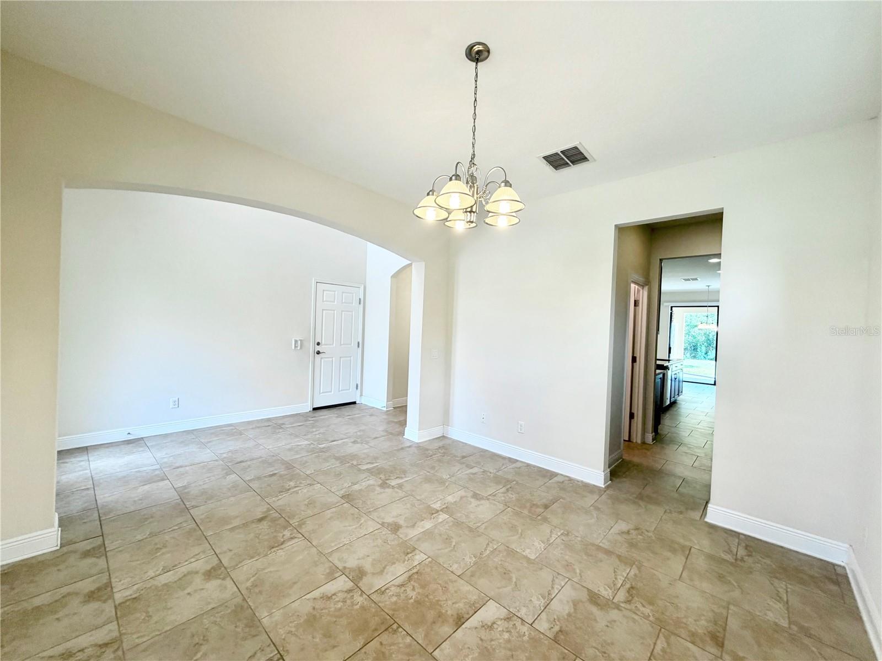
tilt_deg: -1.3
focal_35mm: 14
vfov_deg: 85.7
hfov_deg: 102.1
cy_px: 330
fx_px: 357
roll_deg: -1.7
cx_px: 441
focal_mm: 2.22
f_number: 2.2
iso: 160
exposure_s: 1/120
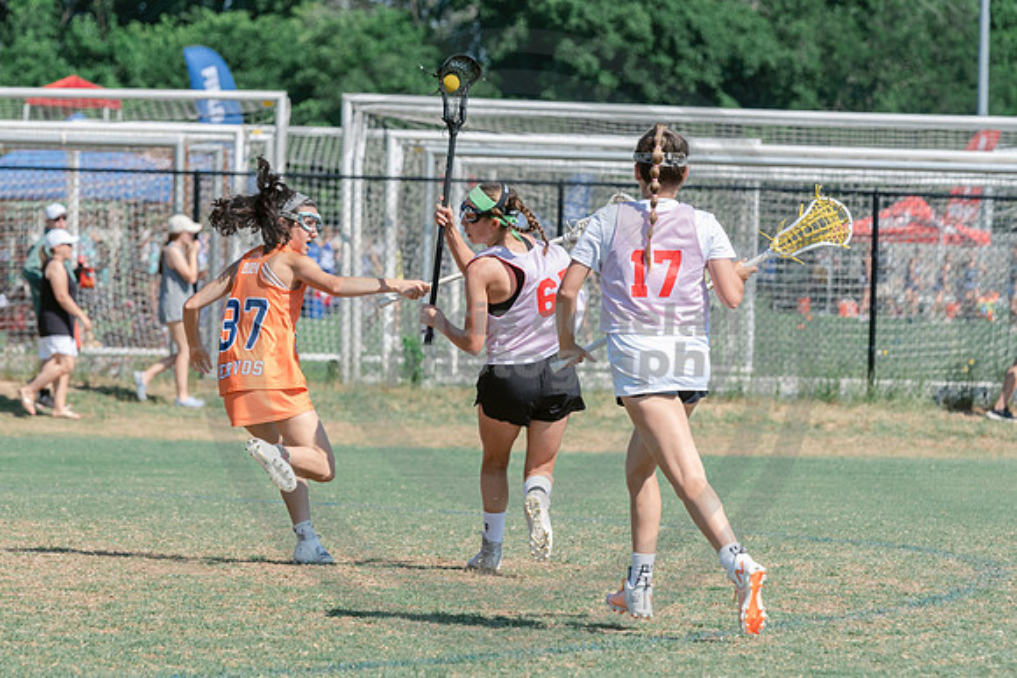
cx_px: 336
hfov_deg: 7.1
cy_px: 261
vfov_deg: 4.8
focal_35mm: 289
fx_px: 8163
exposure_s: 1/2000
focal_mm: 175
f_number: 5.6
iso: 400
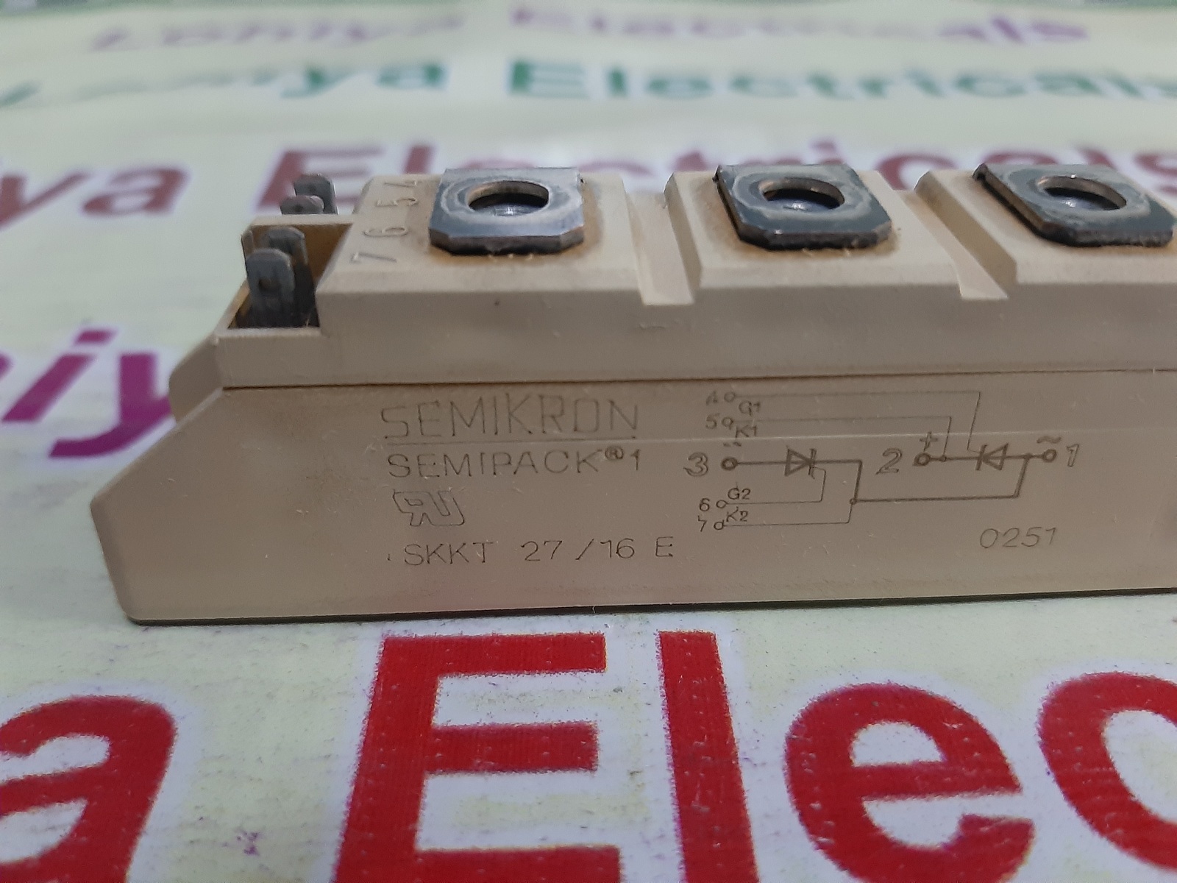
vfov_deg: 51.4
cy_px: 442
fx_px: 918
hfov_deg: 65.3
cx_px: 588
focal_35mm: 27
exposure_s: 1/25
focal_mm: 3.93
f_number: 1.7
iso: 400
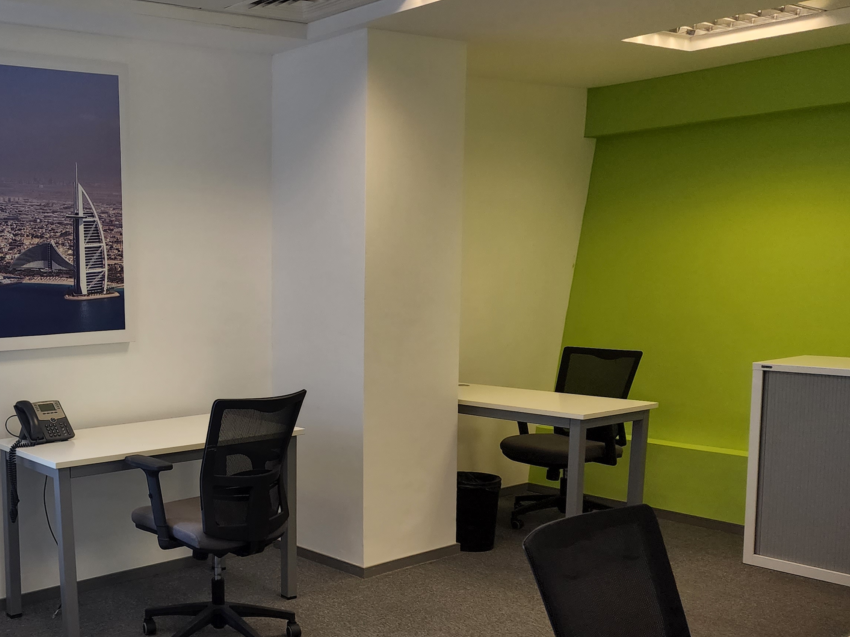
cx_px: 125
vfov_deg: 35.8
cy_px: 388
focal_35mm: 40
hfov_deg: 43.7
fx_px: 982
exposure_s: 1/180
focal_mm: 6.4
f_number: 1.8
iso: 125
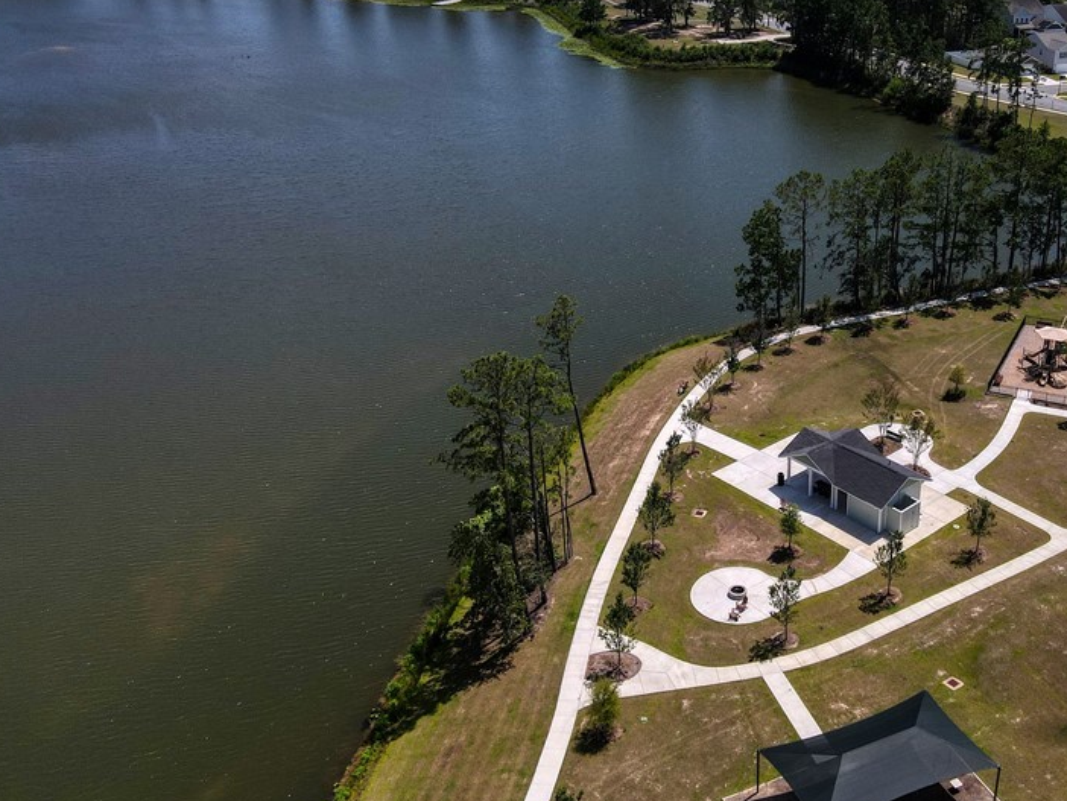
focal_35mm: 35
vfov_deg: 40.7
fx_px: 1079
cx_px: 758
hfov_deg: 51.1
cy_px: 359
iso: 100
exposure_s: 1/1250
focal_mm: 4.5
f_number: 2.8
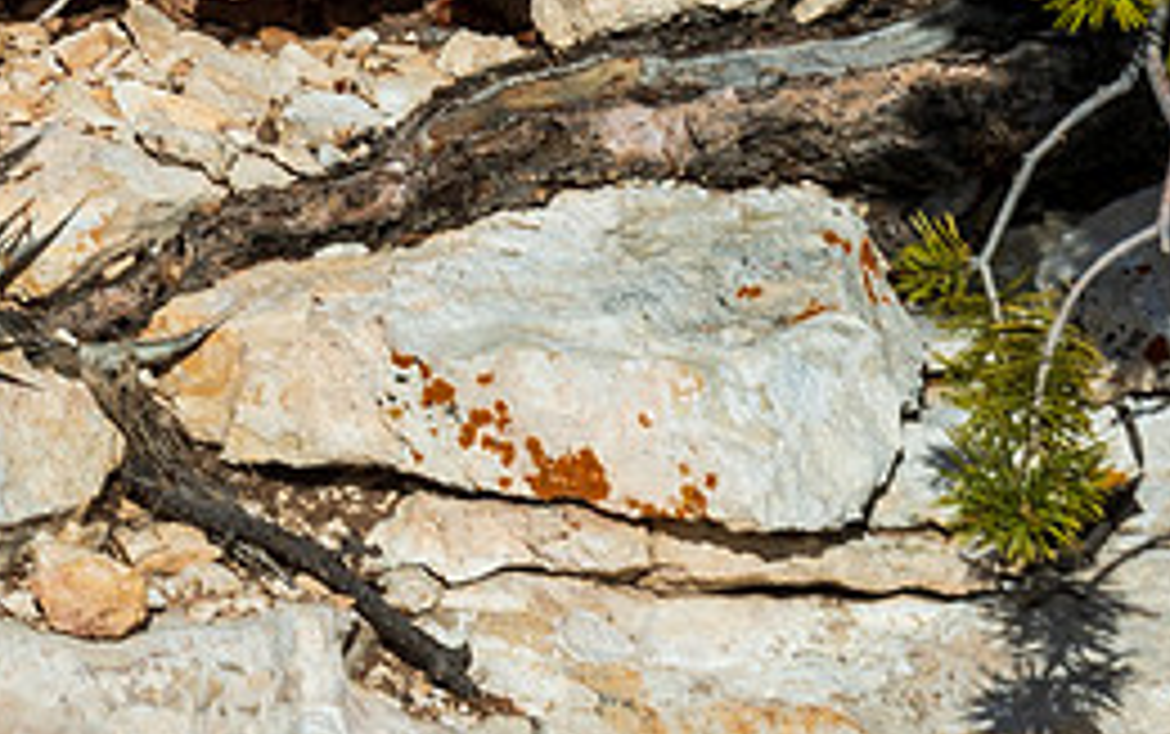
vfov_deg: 0.5
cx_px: -1192
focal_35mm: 2420
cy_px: -292
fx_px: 77232
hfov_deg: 0.9
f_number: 16
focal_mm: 500
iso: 100
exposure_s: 1/250
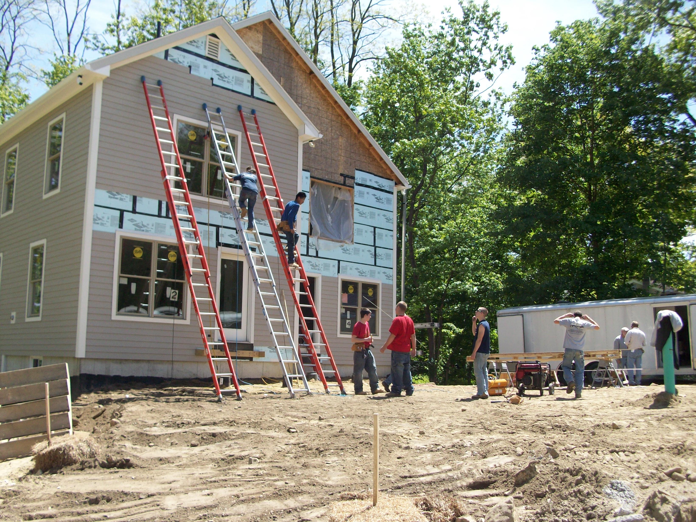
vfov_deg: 41.8
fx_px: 684
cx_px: 348
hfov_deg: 54.0
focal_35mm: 34
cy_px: 261
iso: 64
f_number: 2.8
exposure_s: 1/510
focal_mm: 5.7
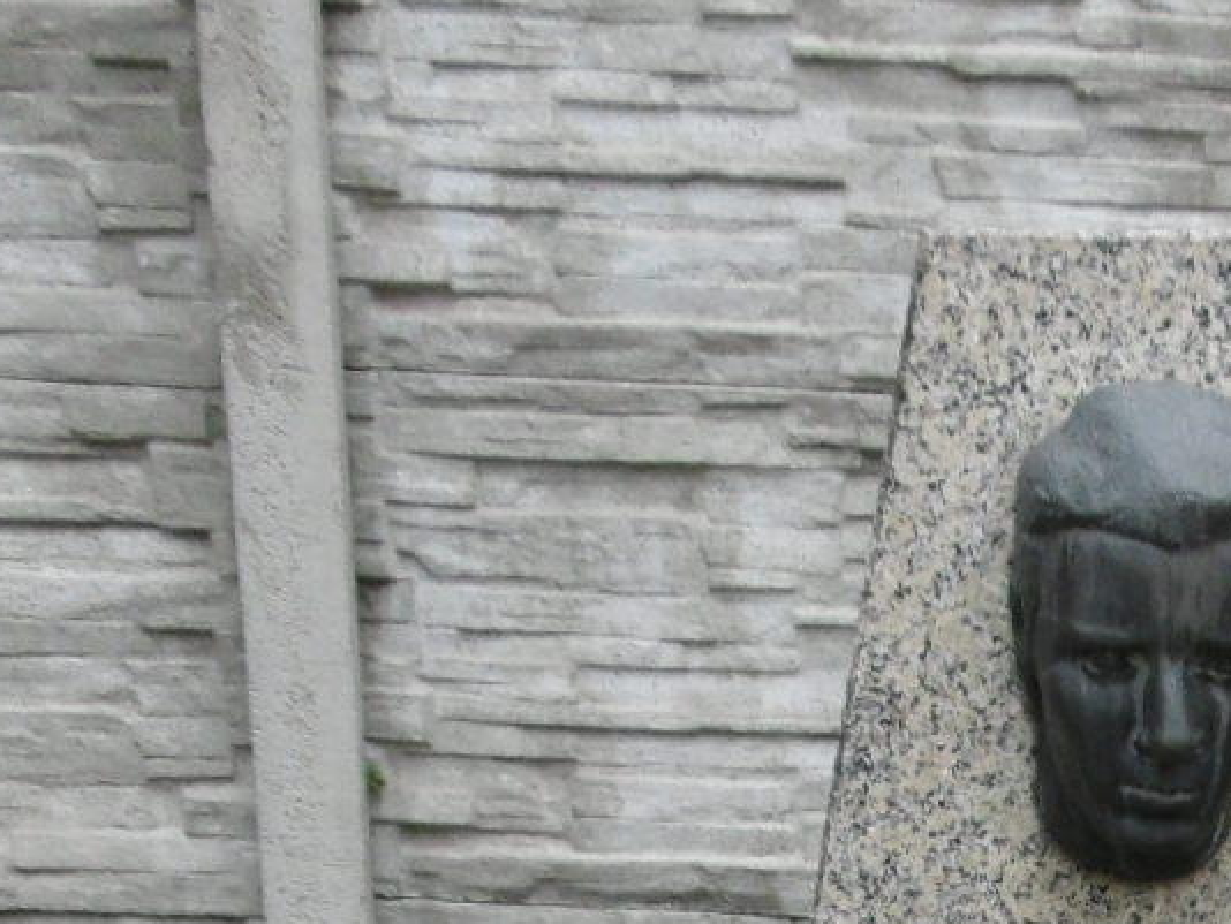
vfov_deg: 14.3
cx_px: 1245
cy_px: 1615
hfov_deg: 20.6
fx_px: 3273
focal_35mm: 92
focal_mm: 4.3
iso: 100
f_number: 3.1
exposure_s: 1/200
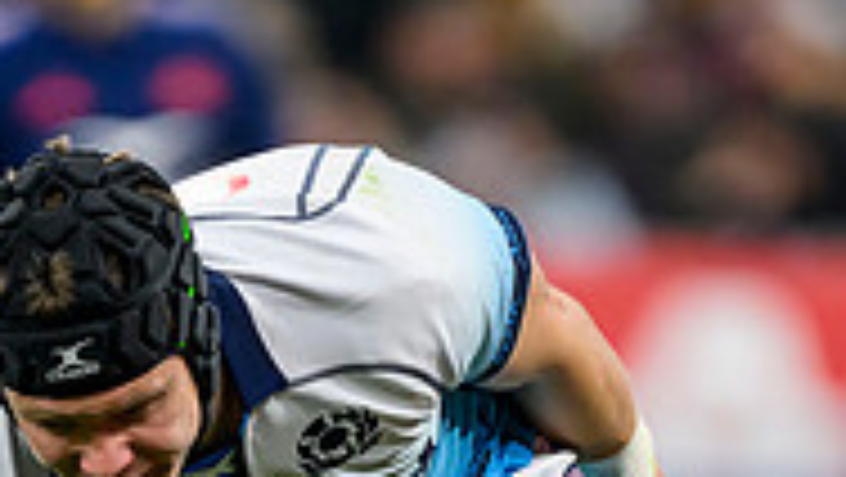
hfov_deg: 1.4
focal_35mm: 1506
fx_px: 33803
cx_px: 257
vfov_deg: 0.8
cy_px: 1008
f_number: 2.8
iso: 3200
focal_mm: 400
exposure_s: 1/2500
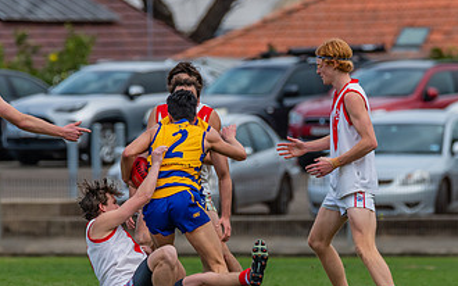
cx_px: 275
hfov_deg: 2.5
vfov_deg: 1.6
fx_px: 10519
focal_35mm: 843
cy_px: 197
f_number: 6.3
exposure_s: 1/1600
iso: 800
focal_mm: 420
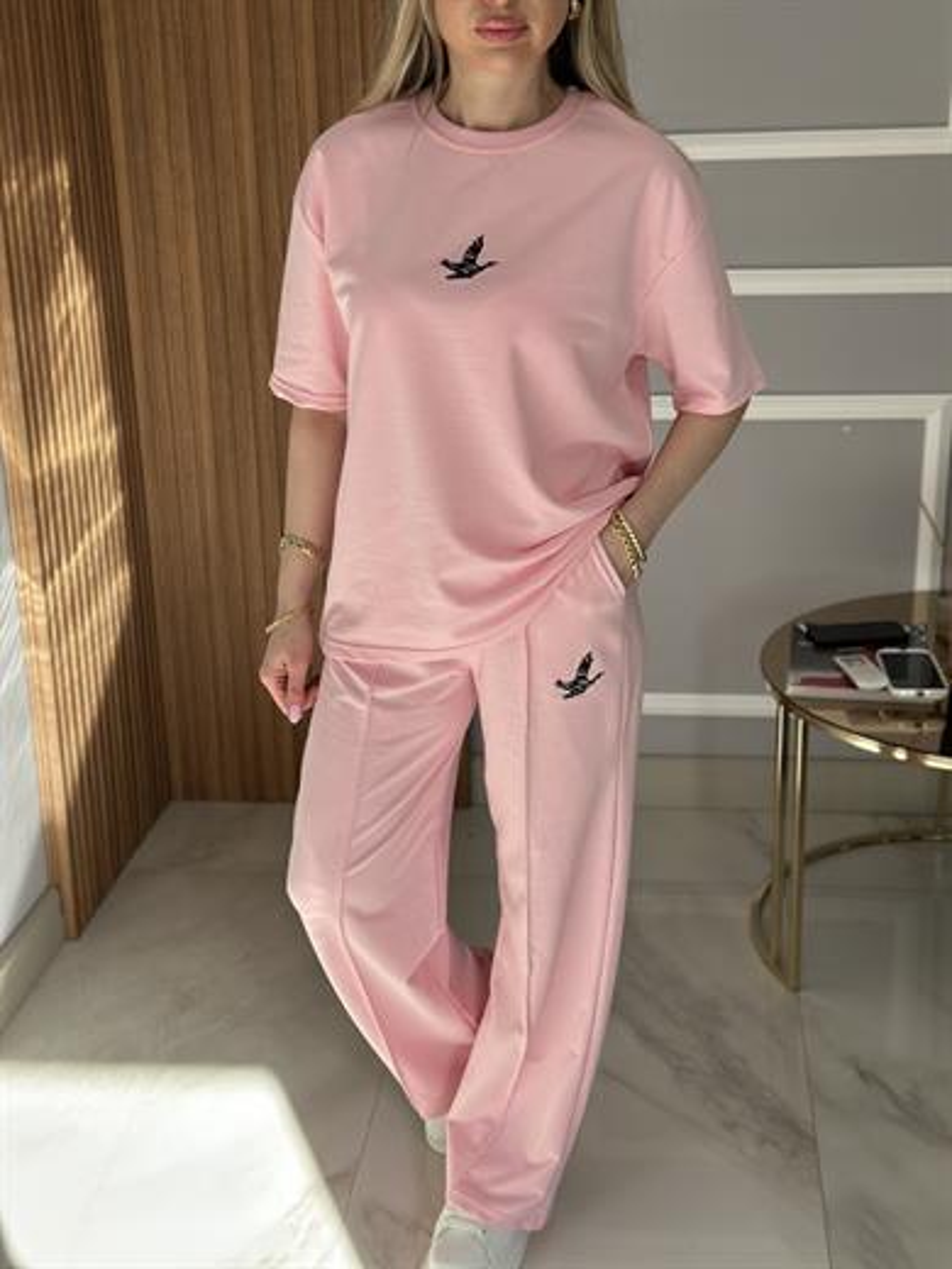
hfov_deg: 30.3
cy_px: 634
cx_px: 476
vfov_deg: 39.7
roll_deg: +1.0
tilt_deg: -19.6
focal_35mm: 48
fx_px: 1760
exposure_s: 1/411
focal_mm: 6.86
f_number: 1.78
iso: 80
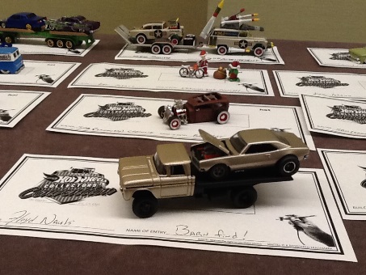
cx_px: 183
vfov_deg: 32.9
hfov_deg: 42.9
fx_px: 465
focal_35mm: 44
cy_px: 138
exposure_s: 1/30
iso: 100
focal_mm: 2.03
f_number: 2.4
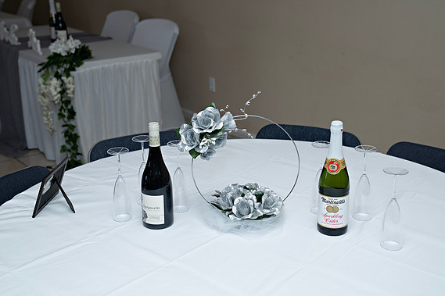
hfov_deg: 38.9
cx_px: 224
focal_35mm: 51
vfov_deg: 26.5
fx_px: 630
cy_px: 146
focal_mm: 50
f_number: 5
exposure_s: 1/160
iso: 500
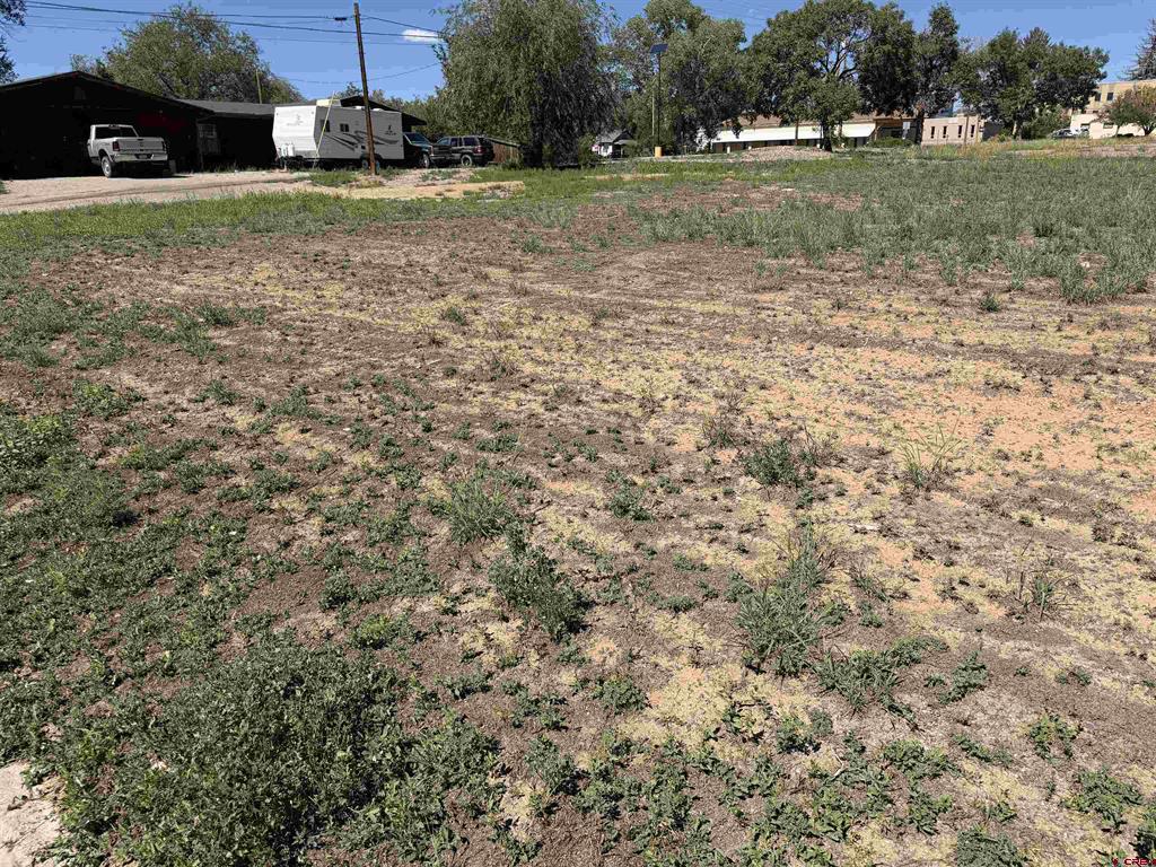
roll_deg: -1.7
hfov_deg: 71.6
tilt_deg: -20.3
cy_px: 434
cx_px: 578
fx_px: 801
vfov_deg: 56.8
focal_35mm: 24
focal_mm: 6.76
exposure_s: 1/5714
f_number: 1.78
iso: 80
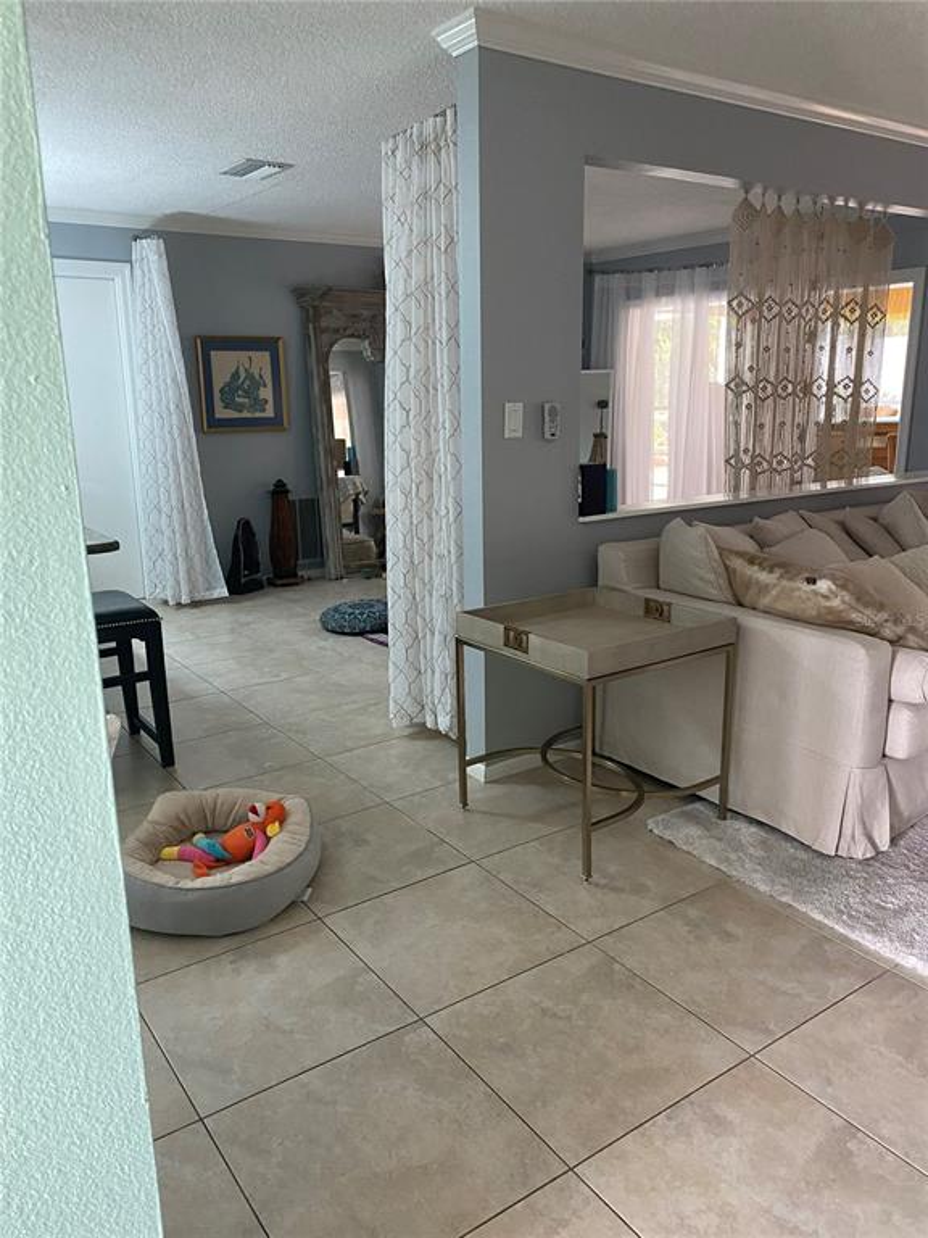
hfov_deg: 53.1
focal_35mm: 26
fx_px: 929
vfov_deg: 67.3
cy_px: 619
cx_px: 464
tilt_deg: -11.3
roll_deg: +0.1
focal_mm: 4.25
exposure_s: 1/60
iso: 250
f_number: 1.8
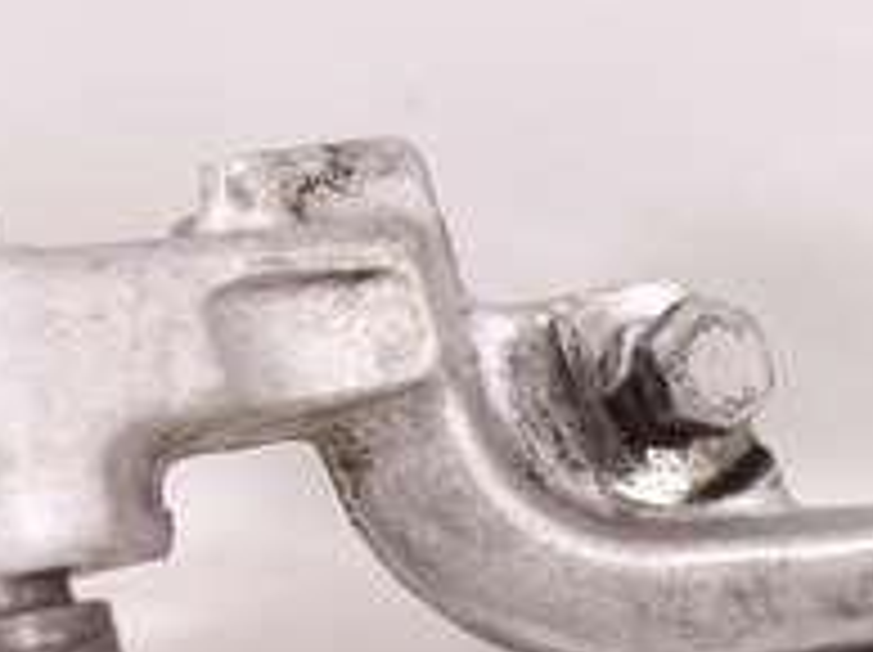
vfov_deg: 12.9
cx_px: 1242
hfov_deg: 16.1
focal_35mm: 114
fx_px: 2871
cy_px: 501
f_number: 2
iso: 125
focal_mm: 10.4
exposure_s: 1/100
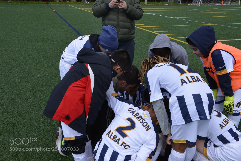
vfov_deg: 33.4
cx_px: 120
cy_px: 80
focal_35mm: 40
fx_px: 268
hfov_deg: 48.5
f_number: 22
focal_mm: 40
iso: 250
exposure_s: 1/60
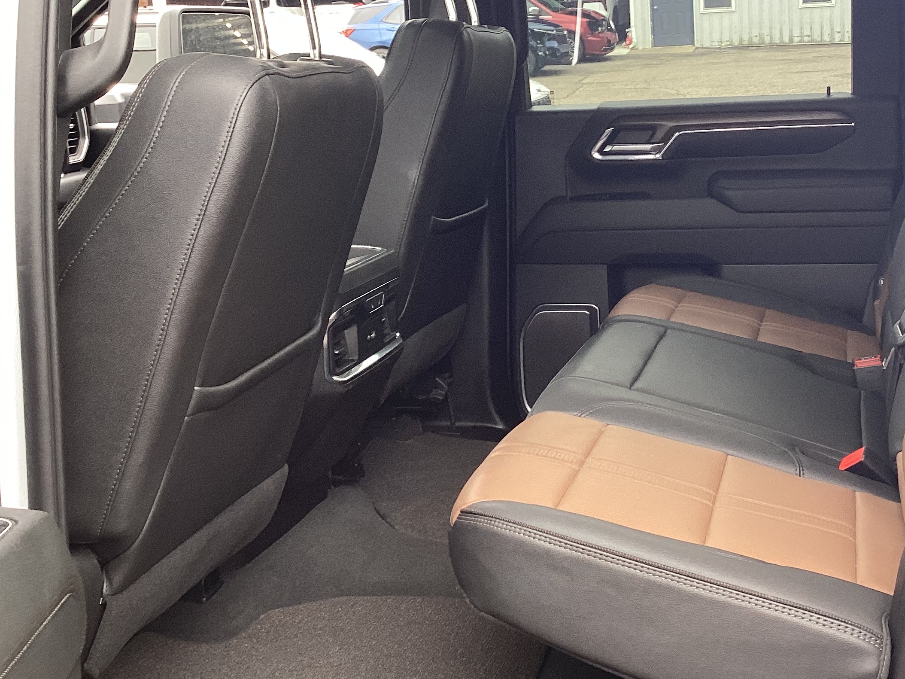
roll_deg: +2.9
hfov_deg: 39.4
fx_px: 1255
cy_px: 219
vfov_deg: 30.0
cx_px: 566
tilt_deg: -12.5
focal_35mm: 48
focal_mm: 3.3
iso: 50
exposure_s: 1/60
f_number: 2.4
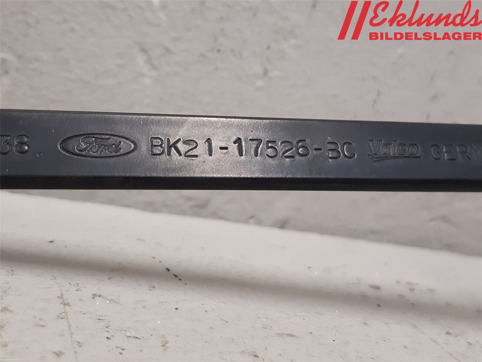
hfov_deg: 67.3
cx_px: 241
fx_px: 362
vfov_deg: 53.1
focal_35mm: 26
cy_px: 181
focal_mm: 3.93
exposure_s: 1/50
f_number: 1.7
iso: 200
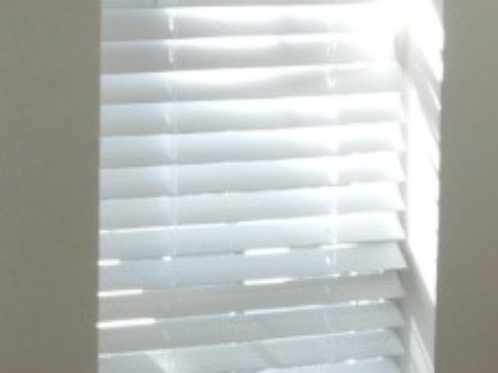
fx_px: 2430
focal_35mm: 169
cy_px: 312
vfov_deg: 8.8
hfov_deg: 11.7
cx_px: 307
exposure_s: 1/50
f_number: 2.8
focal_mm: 4.3
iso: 125
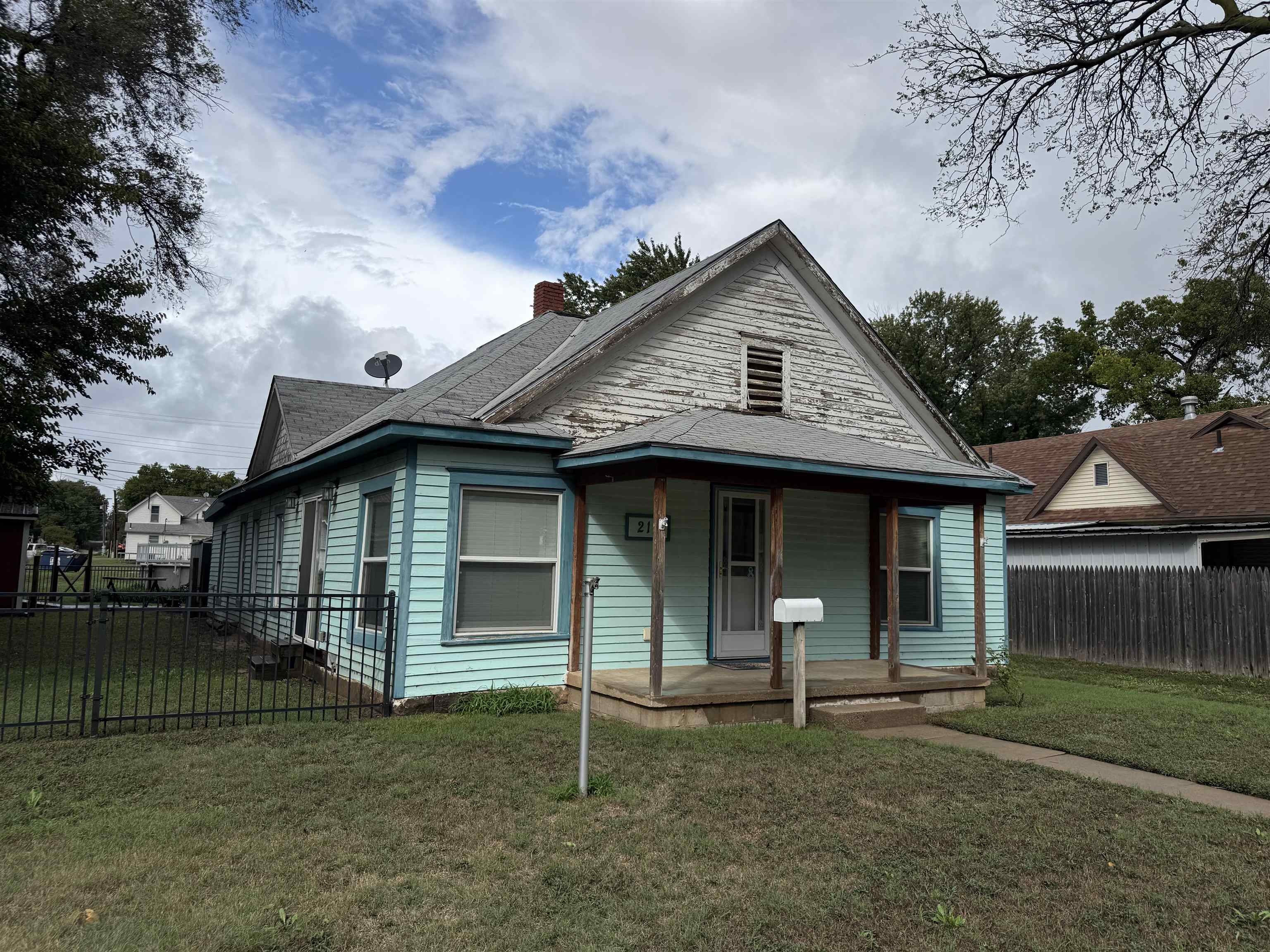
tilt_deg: +6.3
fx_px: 881
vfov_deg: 56.8
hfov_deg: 71.6
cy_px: 476
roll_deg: -1.4
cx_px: 635
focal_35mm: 24
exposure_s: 1/6173
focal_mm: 6.76
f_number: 1.78
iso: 80
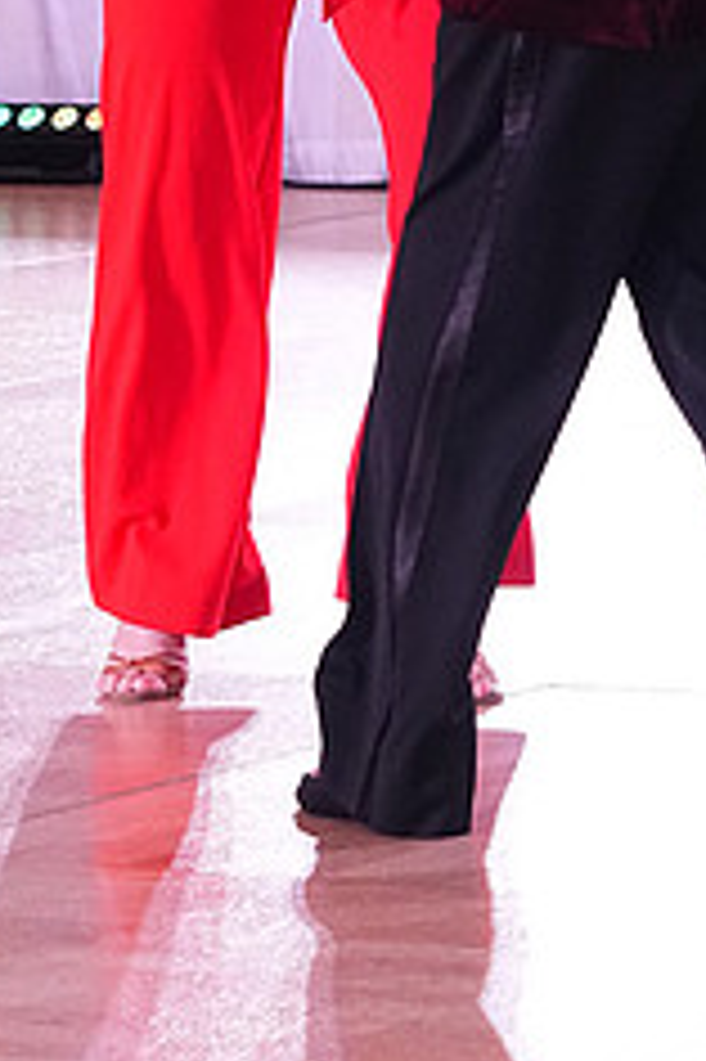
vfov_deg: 7.5
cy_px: -216
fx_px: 8042
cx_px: 411
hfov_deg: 5.0
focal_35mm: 273
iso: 3200
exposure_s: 1/250
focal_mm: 74
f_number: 6.3
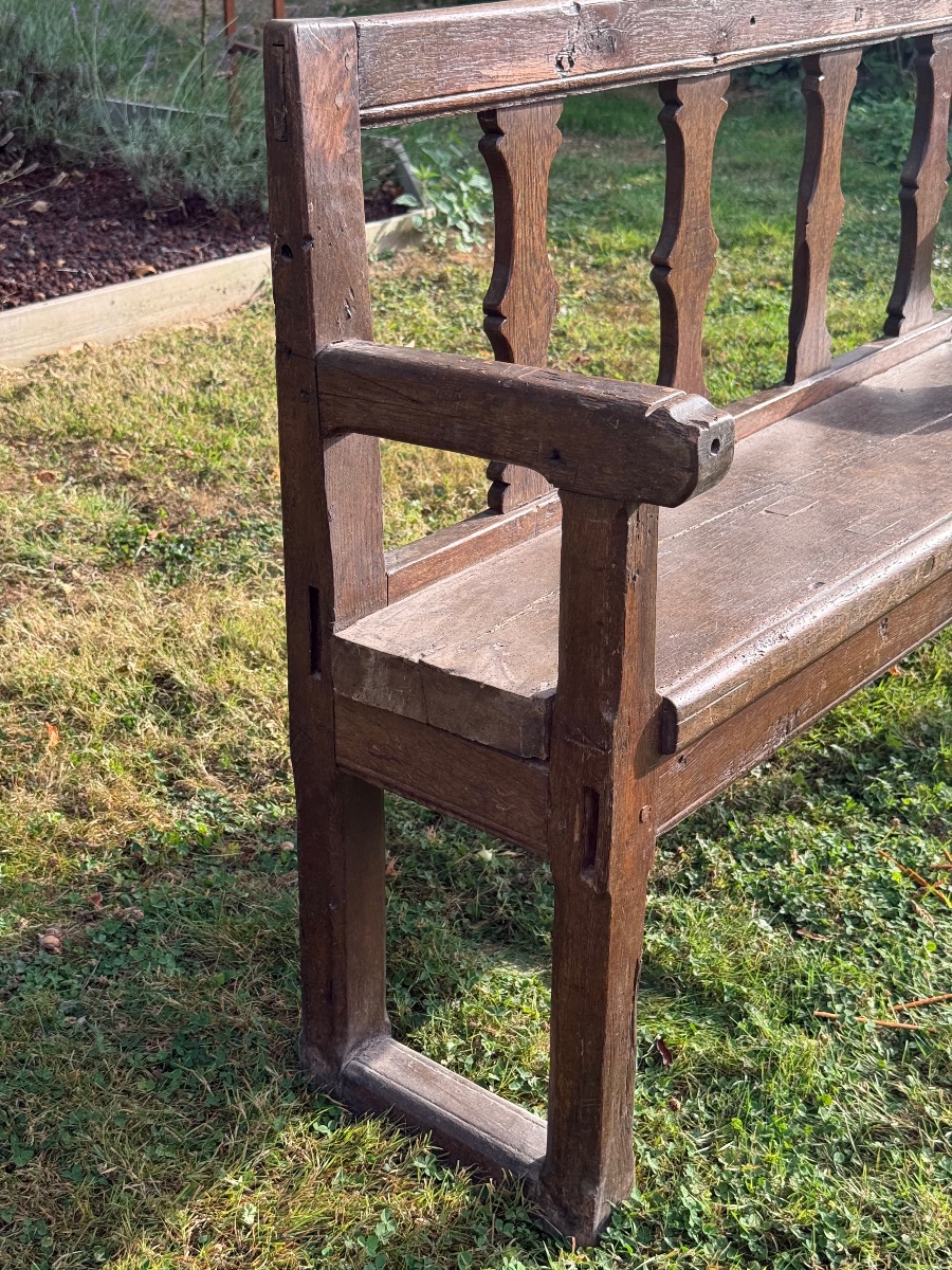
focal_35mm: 48
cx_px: 476
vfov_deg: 39.7
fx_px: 1760
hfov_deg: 30.3
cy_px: 635
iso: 80
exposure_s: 1/592
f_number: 1.78
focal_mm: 6.76
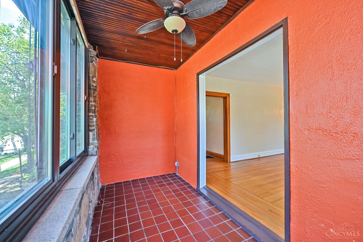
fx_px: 141
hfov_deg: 104.3
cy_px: 121
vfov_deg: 81.2
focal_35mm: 14
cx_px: 182
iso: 280
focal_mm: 14
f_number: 4
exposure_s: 1/60
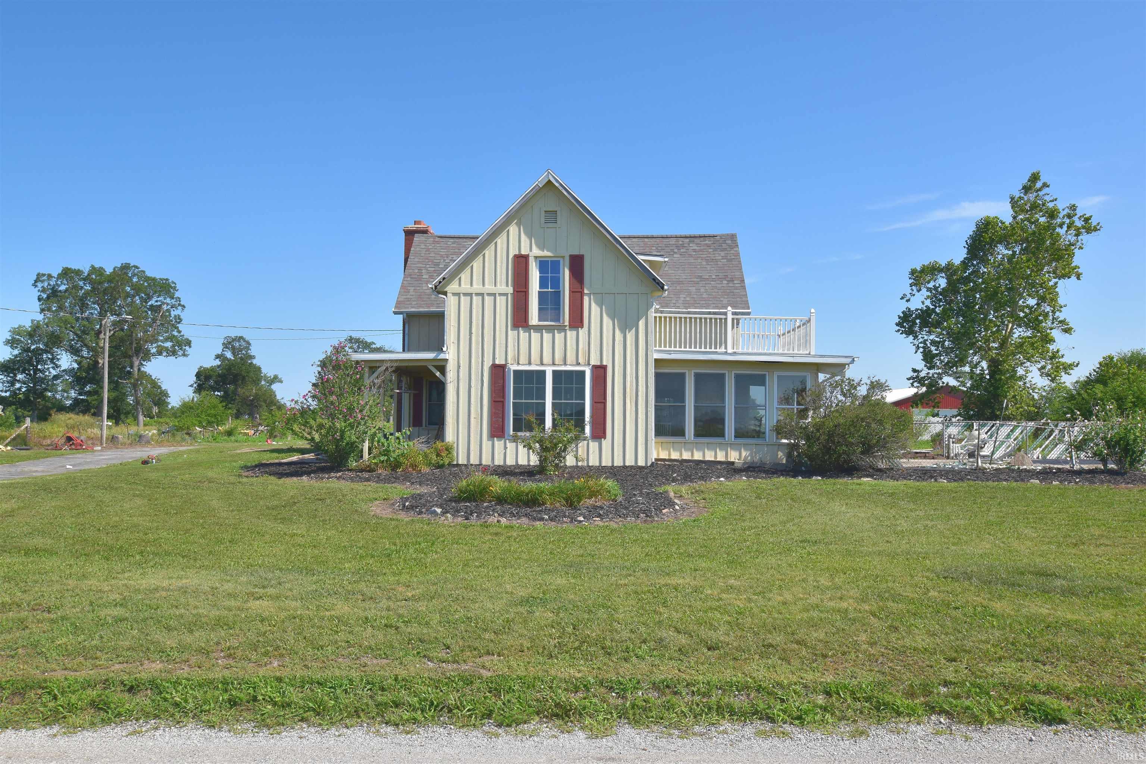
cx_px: 573
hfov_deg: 61.9
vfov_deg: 43.6
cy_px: 382
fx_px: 955
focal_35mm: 30
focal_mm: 20
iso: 400
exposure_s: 1/400
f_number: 11
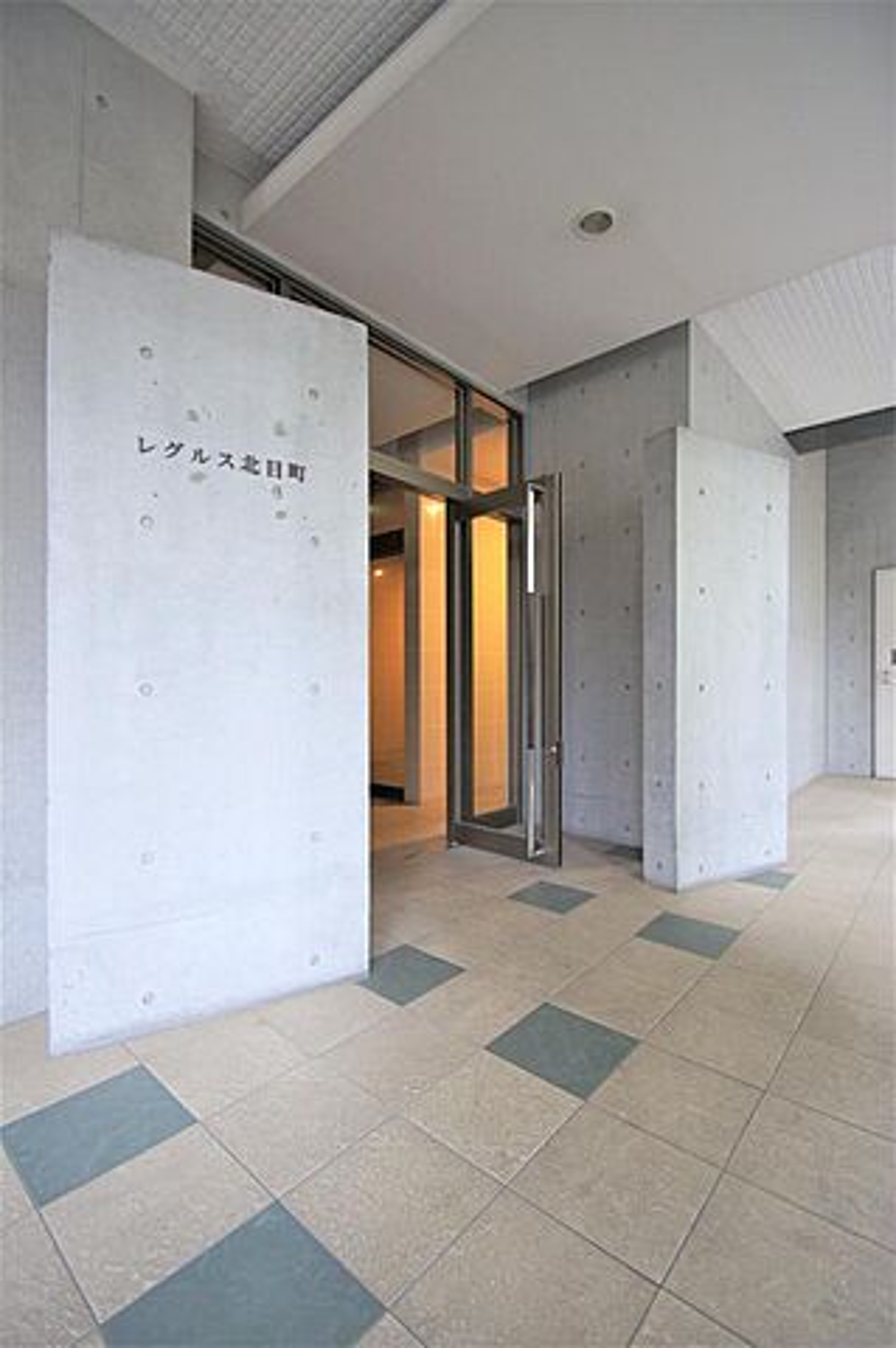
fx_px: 561
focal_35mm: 15
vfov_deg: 100.4
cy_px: 674
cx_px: 448
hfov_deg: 77.2
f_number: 3.5
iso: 320
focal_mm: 10
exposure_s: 1/30
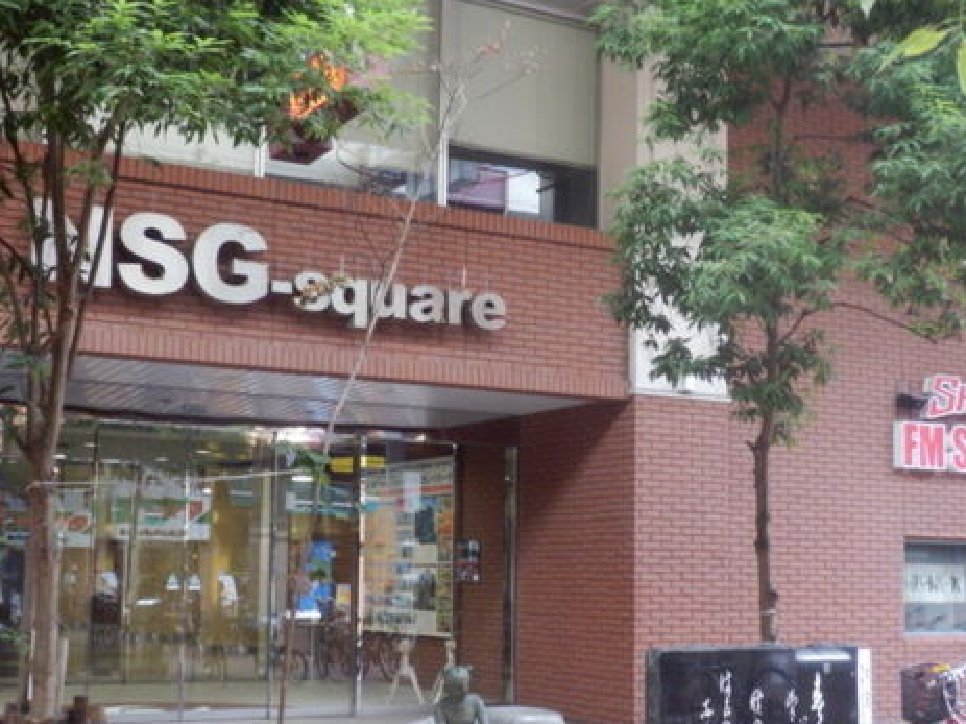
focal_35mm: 57
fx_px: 1590
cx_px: 478
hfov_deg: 33.8
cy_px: 449
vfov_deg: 25.6
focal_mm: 7.9
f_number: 4.2
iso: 500
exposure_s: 1/40
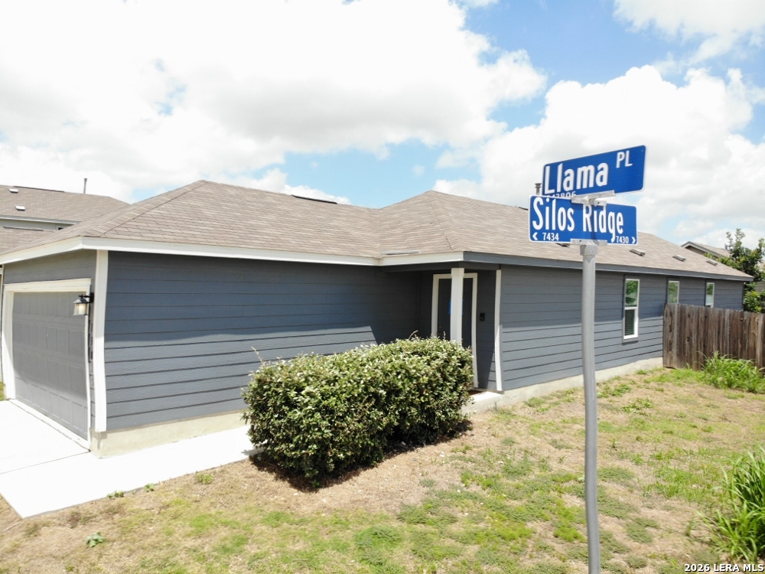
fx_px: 530
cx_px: 382
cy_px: 287
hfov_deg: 71.6
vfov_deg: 56.8
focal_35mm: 24
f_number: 2.8
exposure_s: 1/679
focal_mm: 4.5
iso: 100
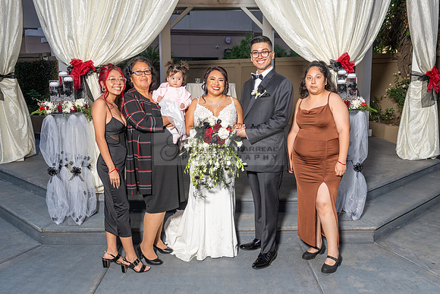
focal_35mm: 36
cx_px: 221
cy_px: 142
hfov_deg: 53.3
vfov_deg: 37.0
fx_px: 438
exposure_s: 1/200
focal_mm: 31
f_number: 4.5
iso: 640
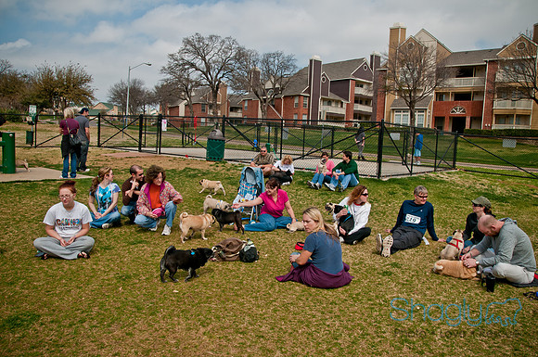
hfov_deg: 64.6
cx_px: 269
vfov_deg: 45.5
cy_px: 178
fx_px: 425
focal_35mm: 28
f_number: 10
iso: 200
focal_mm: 19
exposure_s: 1/320
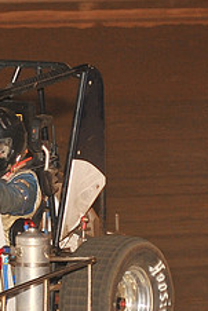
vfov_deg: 10.0
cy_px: 218
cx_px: -114
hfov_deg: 6.6
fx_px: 1774
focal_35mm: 205
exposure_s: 1/250
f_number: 6.3
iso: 1000
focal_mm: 80
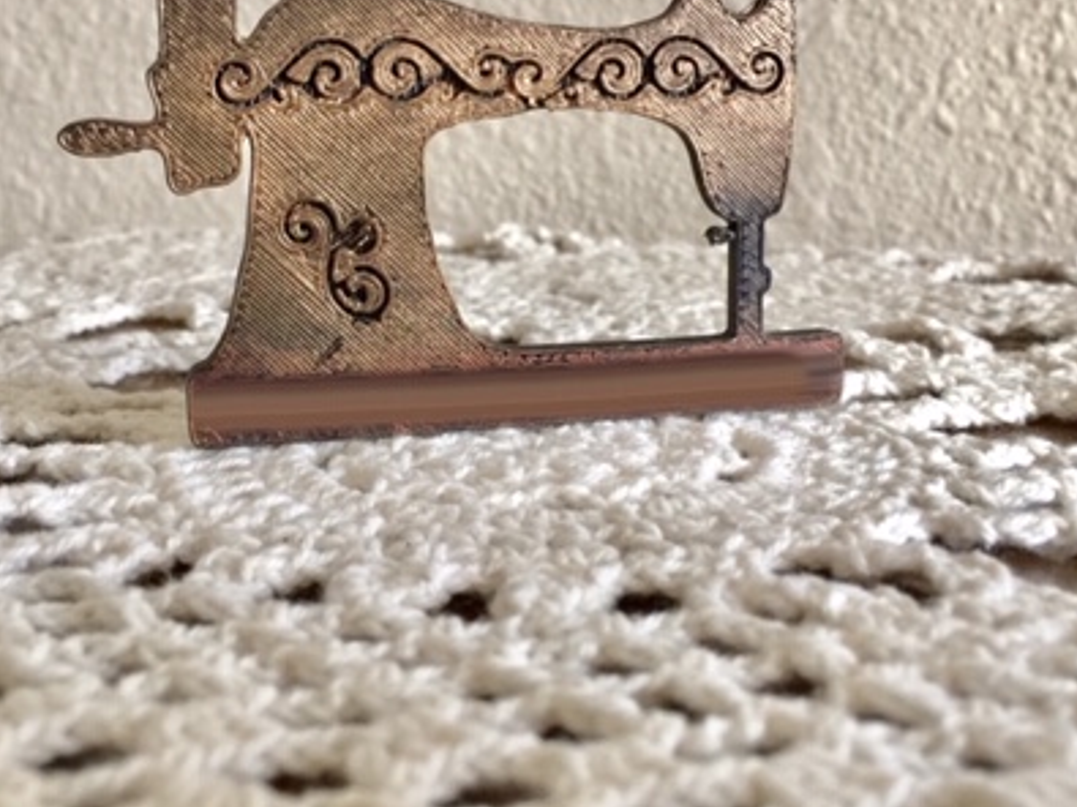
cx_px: 518
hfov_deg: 40.4
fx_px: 1462
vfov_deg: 30.6
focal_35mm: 47
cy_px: 262
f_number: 2.2
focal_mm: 4.15
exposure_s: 1/15
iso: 50
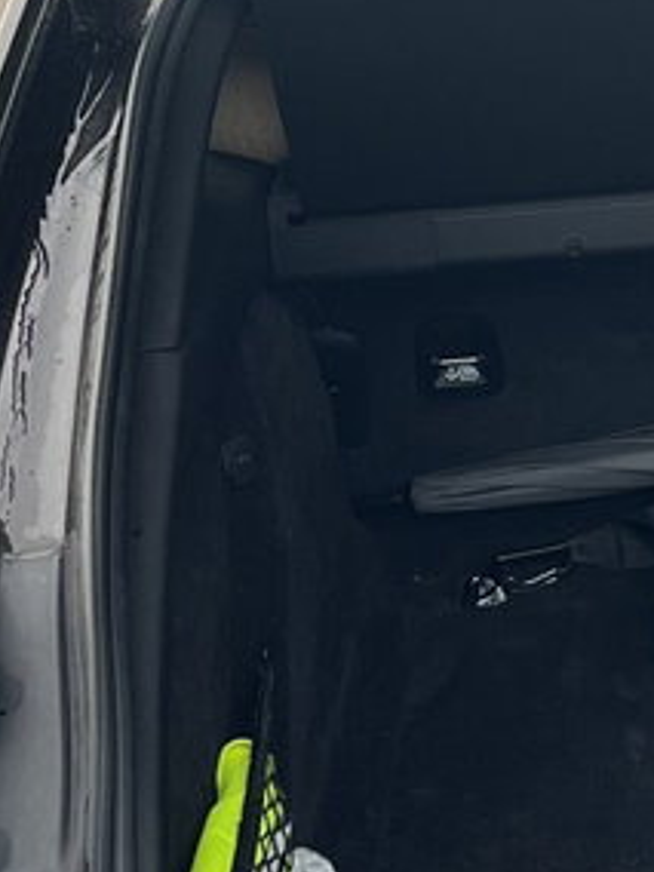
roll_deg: -5.1
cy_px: -161
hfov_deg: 11.6
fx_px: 3149
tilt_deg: -11.4
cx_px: 832
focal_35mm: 125
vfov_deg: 15.2
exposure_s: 1/388
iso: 50
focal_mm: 5.1
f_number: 1.6
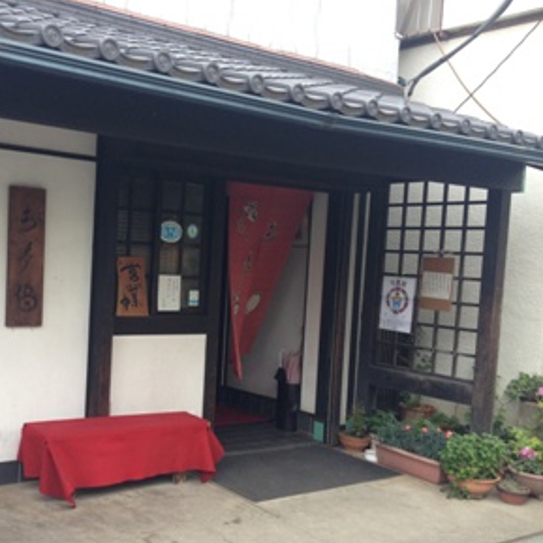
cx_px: 171
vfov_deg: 35.3
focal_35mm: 48
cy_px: 299
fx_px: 852
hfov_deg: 34.9
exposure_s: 1/120
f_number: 2.4
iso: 50
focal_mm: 4.28
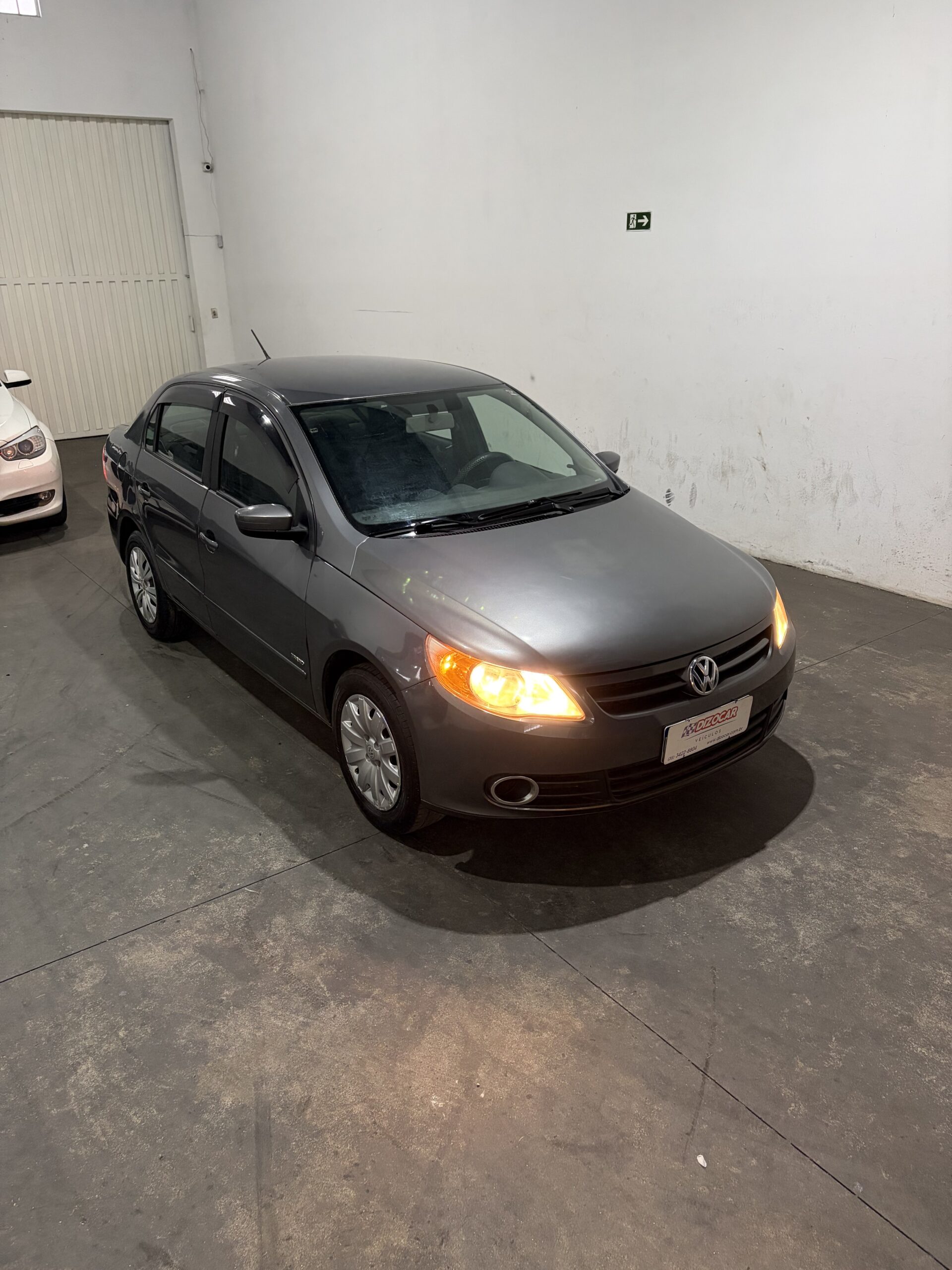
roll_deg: +1.9
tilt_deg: -21.1
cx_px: 476
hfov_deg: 53.1
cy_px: 635
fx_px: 953
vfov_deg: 67.3
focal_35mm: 26
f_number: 1.6
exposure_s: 1/60
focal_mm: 5.96
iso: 320
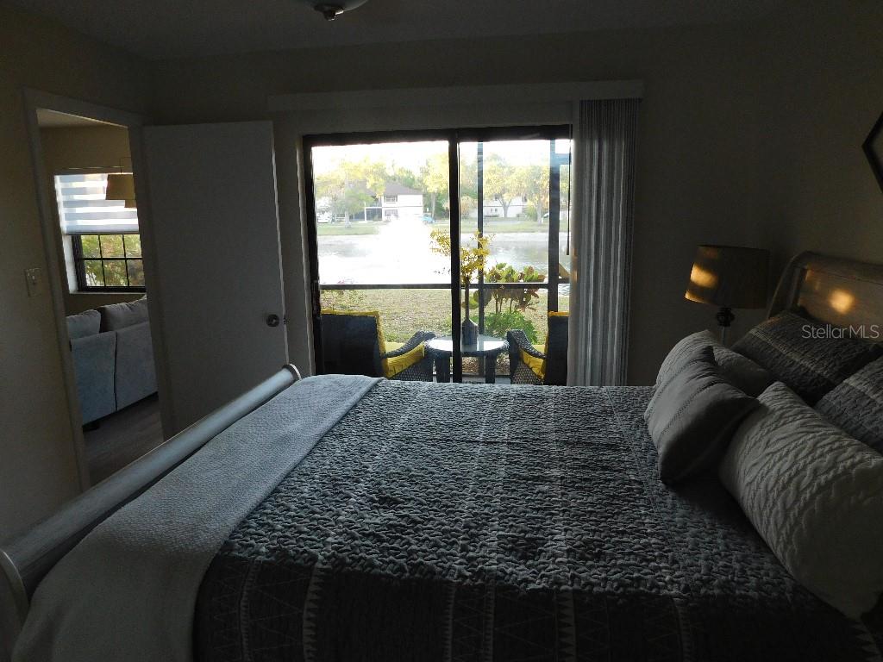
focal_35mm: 23
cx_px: 442
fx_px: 587
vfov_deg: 58.9
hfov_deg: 73.9
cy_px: 331
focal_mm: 4
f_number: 3
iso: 220
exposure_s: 1/30
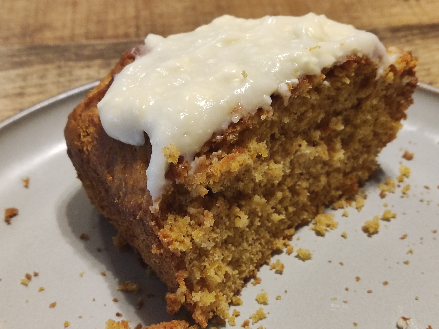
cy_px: 164
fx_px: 647
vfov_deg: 28.6
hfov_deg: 37.5
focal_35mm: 51
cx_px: 220
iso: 681
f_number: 1.79
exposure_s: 1/33
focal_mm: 4.71
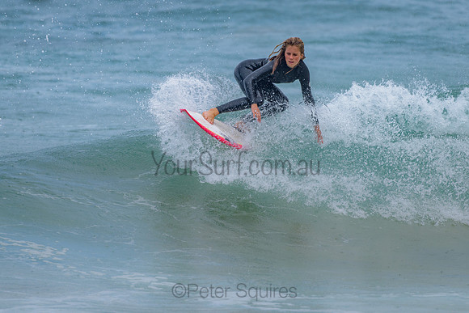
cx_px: 240
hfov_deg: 3.2
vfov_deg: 2.1
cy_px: 110
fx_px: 8446
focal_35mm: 648
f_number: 5.6
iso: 400
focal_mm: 500
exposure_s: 1/2000
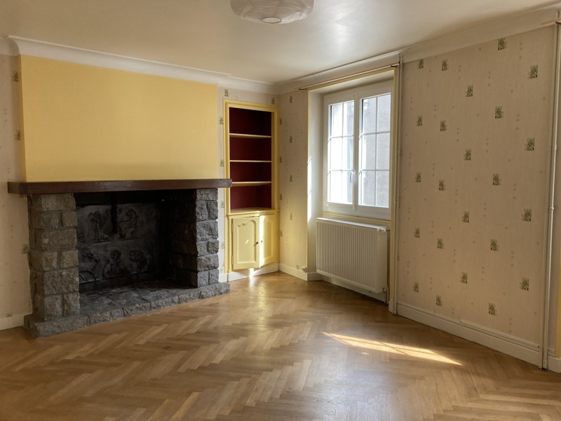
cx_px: 280
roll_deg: -0.2
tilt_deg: -3.7
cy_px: 210
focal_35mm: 28
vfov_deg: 49.7
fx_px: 454
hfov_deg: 63.4
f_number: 1.8
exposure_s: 1/121
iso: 64
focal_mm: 3.99
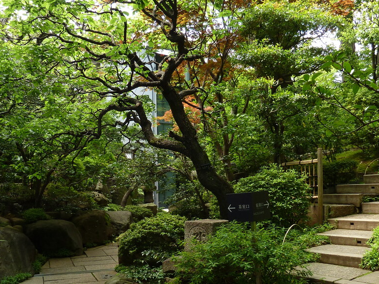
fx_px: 427
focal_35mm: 39
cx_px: 188
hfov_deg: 47.9
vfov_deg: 36.3
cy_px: 199
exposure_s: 1/50
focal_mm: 4.1
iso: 80
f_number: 3.3
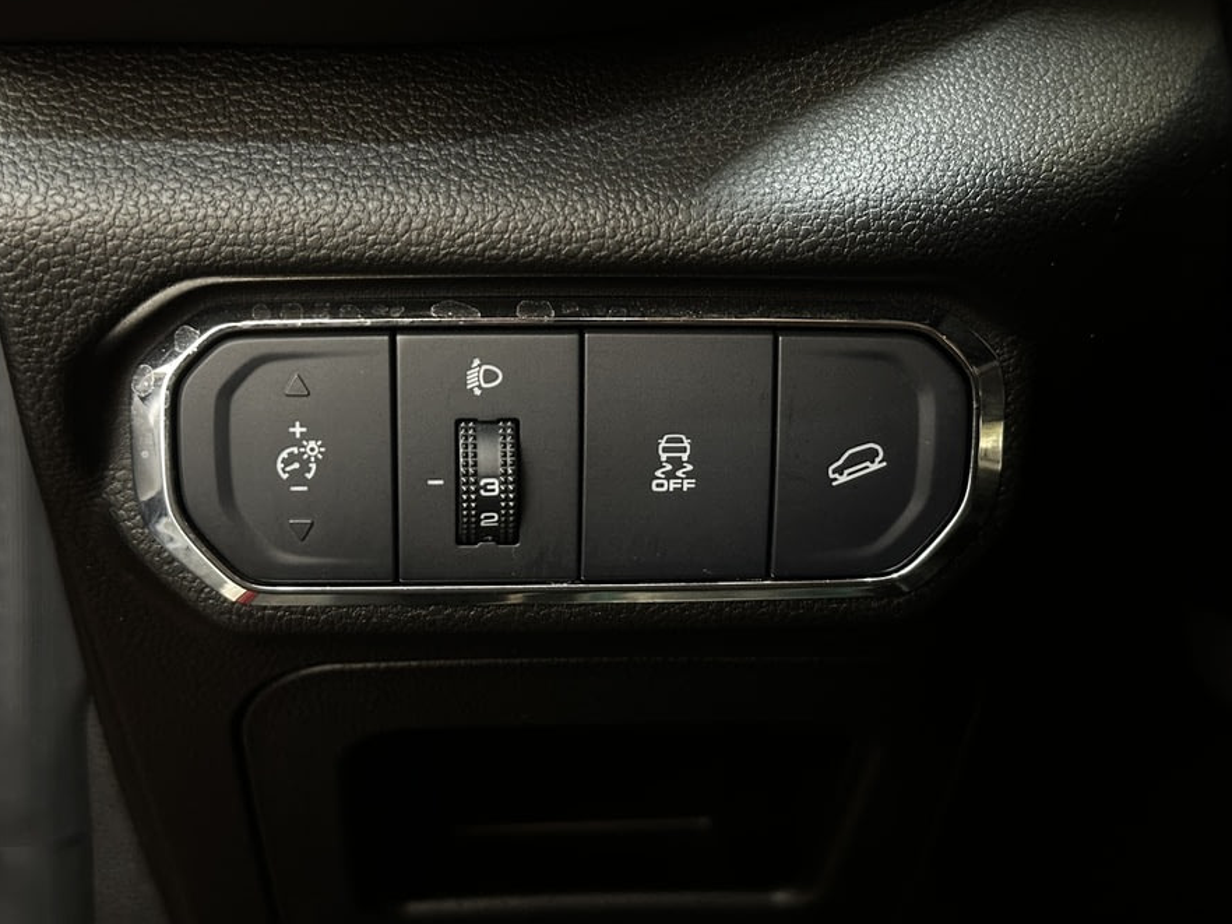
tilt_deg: -13.5
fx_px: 1743
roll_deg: -0.8
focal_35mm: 49
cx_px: 615
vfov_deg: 29.7
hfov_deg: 38.9
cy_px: 458
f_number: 1.78
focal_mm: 6.86
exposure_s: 1/17
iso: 1250
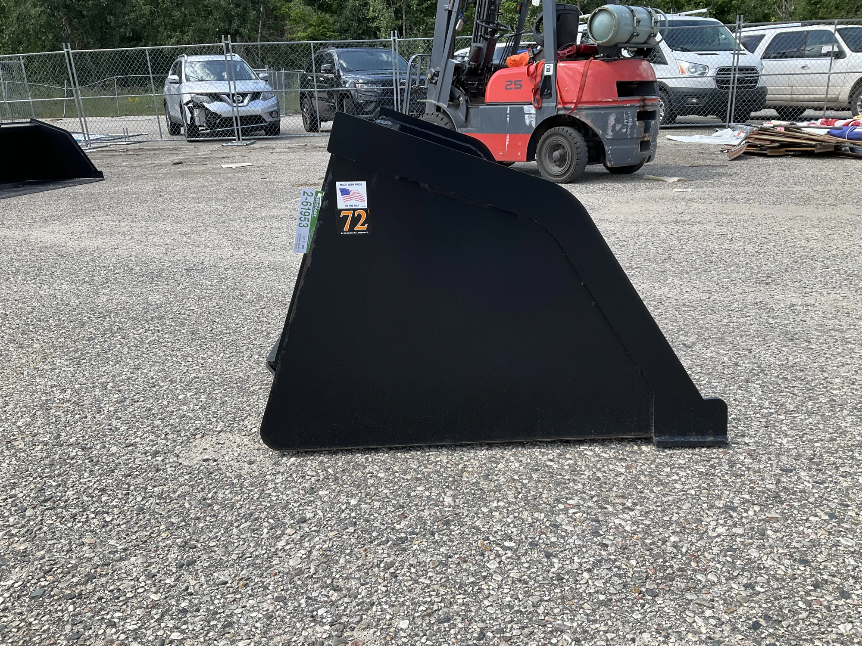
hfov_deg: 61.7
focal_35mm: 29
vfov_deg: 48.2
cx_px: 431
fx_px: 722
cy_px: 323
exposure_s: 1/869
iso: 25
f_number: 1.8
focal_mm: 3
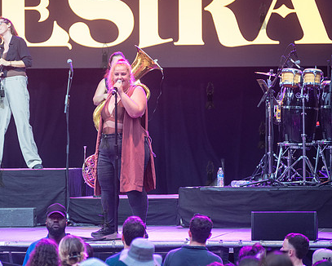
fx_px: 2644
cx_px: 104
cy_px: 134
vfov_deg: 5.8
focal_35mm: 269
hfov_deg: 7.2
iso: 2000
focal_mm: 200
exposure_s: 1/320
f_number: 4
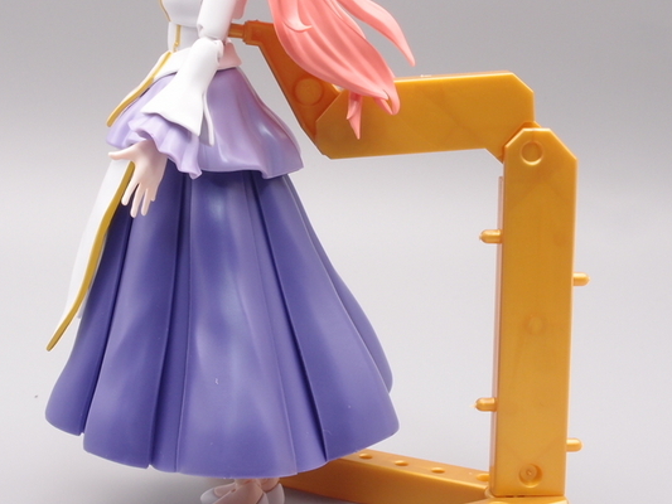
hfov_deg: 28.1
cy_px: 165
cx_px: 256
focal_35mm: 69
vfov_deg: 21.2
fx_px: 1340
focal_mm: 9.87
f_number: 8
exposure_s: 1/5
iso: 100
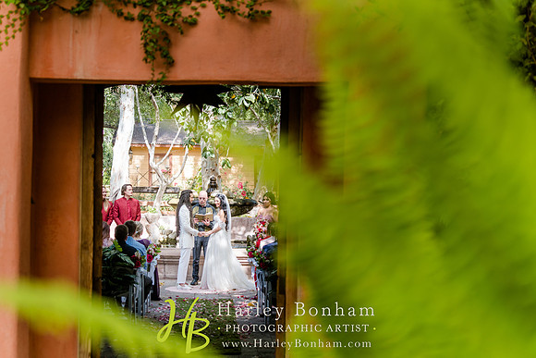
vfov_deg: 18.3
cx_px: 268
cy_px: 179
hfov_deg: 27.1
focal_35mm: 75
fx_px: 1113
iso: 250
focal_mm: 70
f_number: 4
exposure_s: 1/320
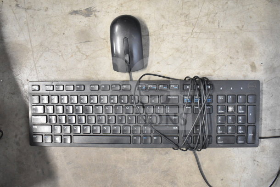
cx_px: 140
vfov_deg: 43.6
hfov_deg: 61.9
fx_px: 233
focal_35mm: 30
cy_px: 94
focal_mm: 20
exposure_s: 1/30
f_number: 3.8
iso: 3600
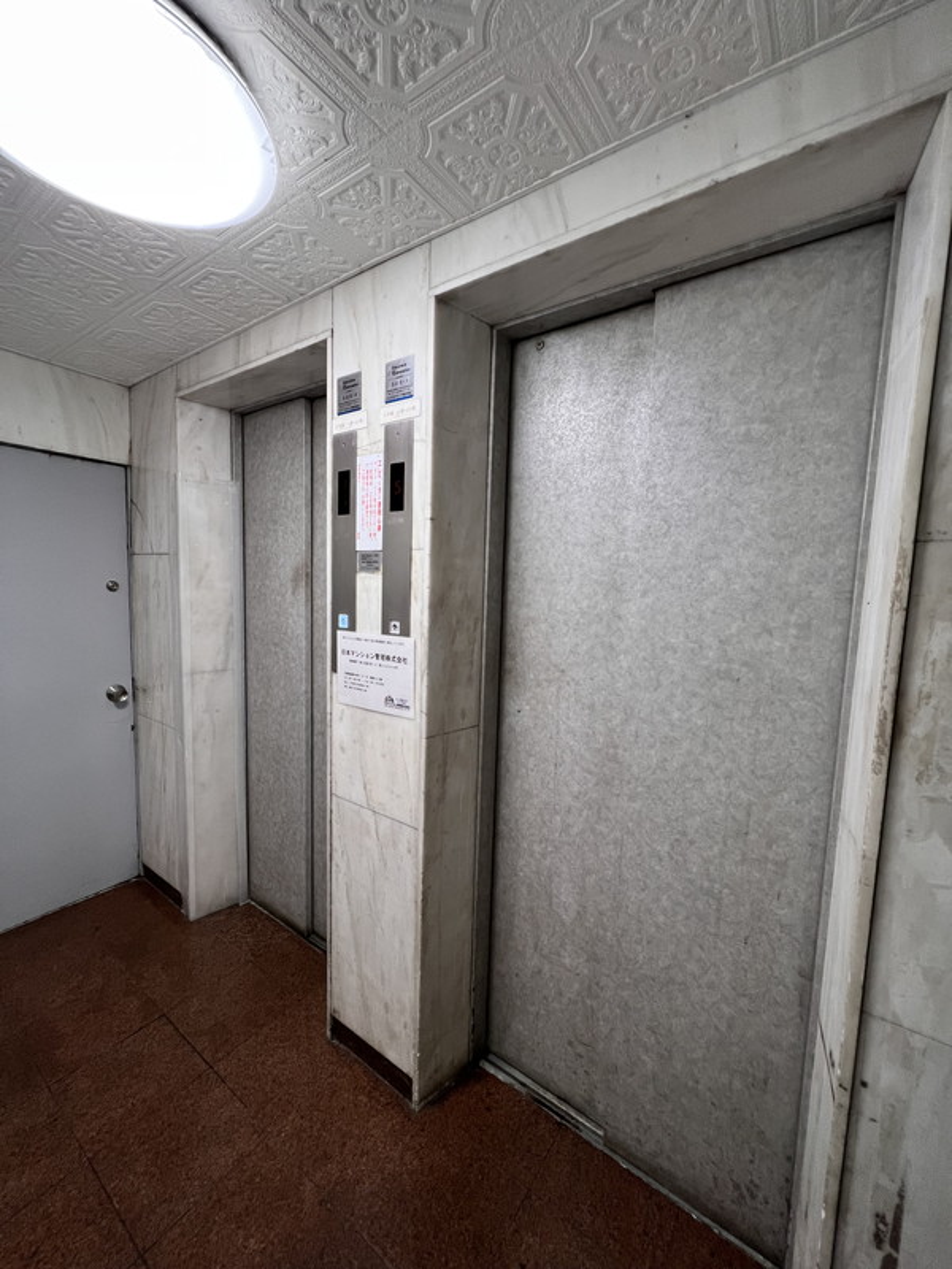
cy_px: 634
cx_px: 476
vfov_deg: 106.2
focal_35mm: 13
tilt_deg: -5.1
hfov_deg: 89.9
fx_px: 477
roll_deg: -1.3
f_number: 1.8
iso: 100
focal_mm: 1.57
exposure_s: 1/99
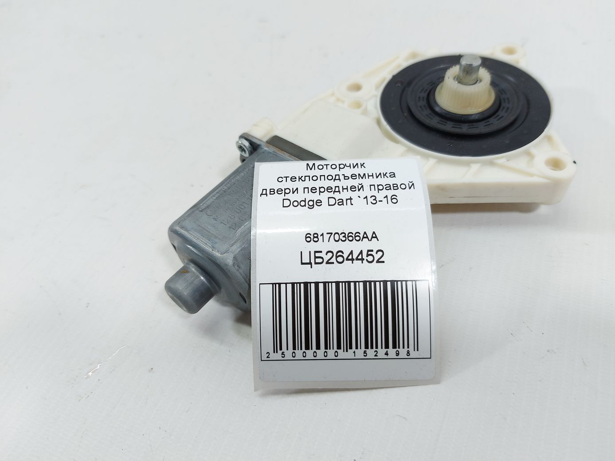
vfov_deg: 56.8
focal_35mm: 24
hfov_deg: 71.6
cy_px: 230
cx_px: 308
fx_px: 426
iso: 40
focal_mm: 5.23
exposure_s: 1/50
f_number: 1.8
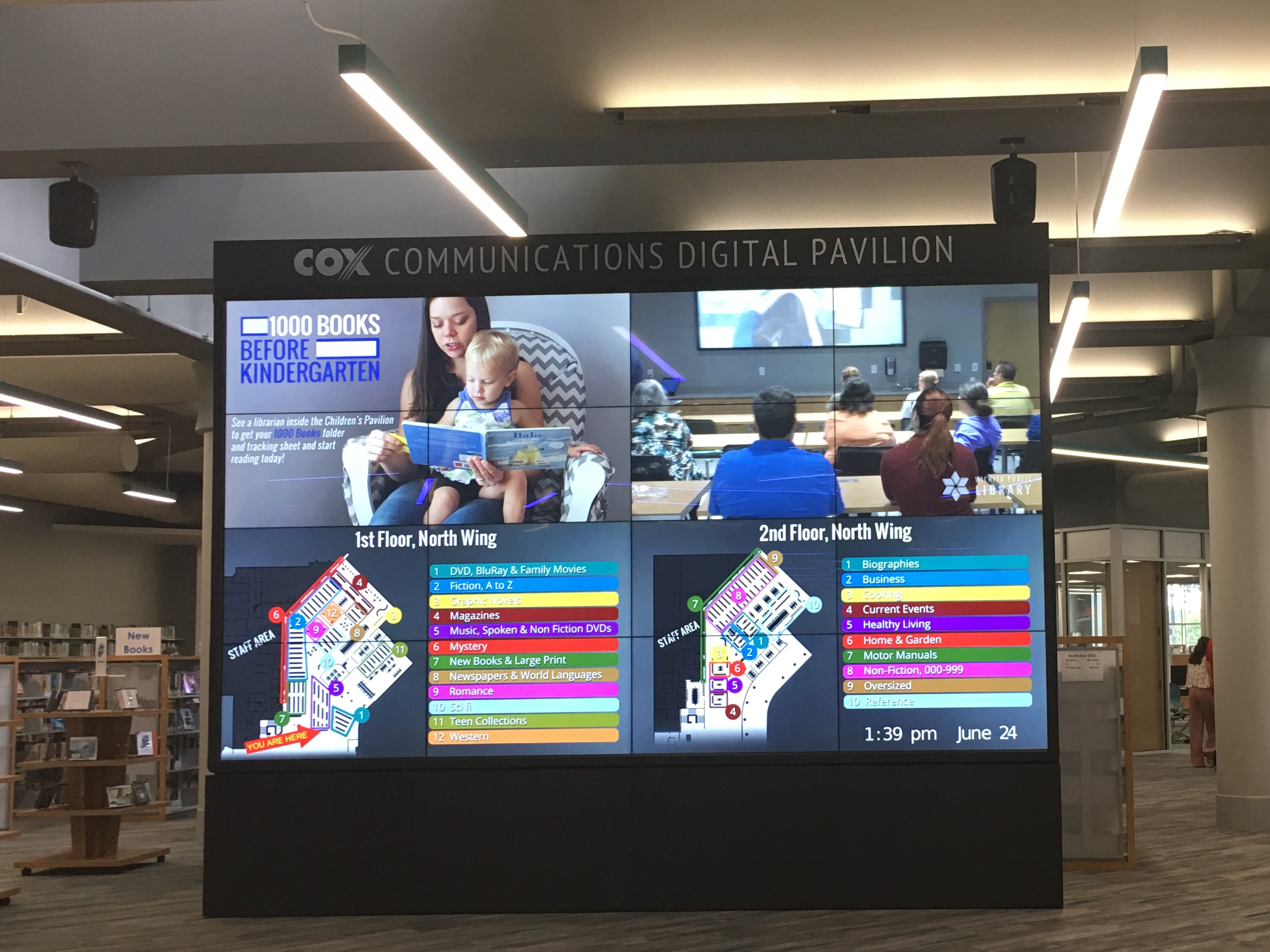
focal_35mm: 45
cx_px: 881
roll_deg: +0.1
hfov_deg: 41.3
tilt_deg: +4.1
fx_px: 1651
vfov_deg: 32.2
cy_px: 530
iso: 40
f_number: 2.2
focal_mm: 4.15
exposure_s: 1/30
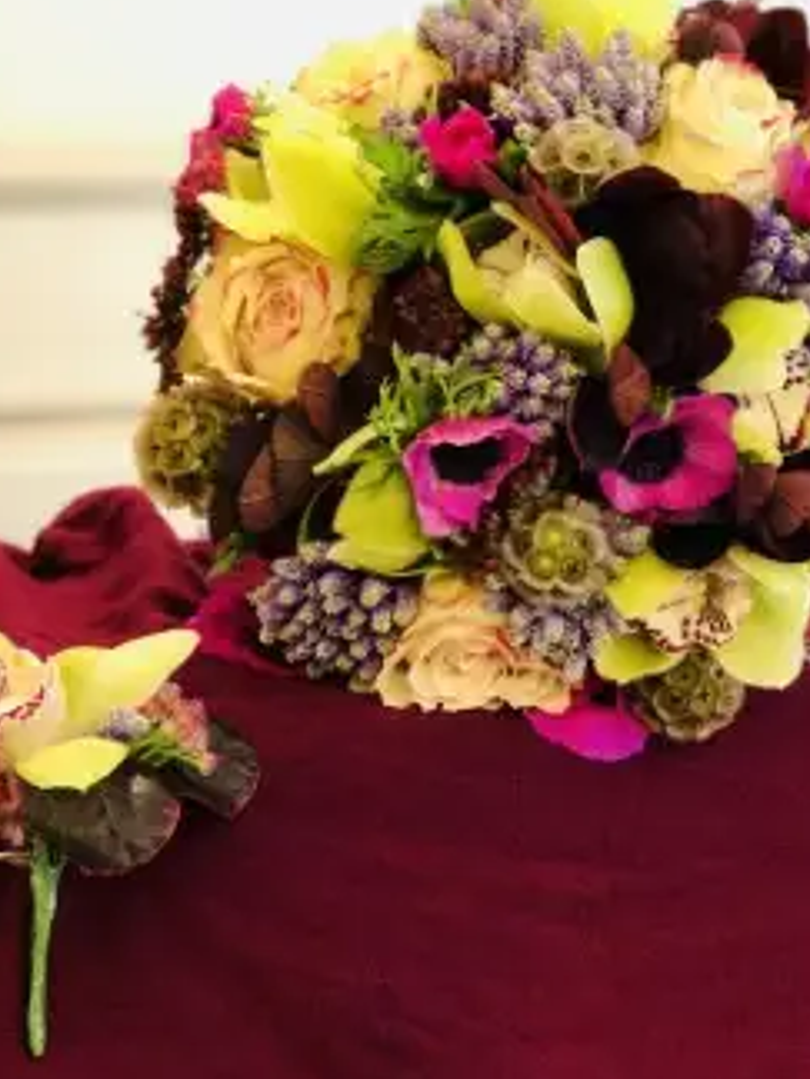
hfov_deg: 19.1
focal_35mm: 77
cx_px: 457
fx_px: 2402
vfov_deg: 25.3
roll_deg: -1.1
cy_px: 586
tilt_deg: -15.5
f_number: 2.4
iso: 160
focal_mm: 6
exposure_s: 1/8
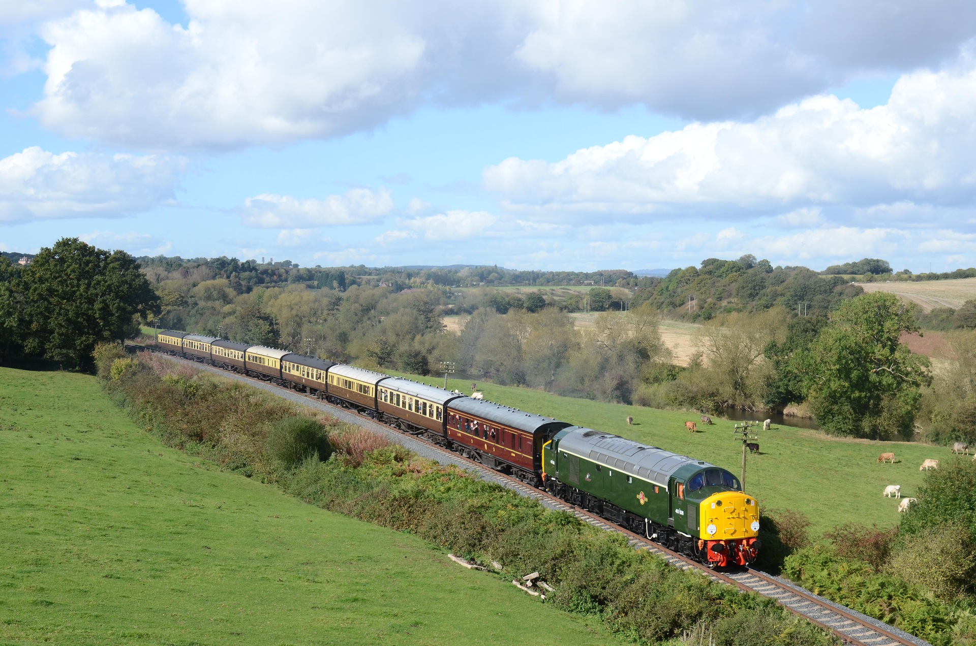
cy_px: 323
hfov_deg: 41.2
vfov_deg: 28.0
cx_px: 488
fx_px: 1299
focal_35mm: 48
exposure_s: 1/640
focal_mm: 32
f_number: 8
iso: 400
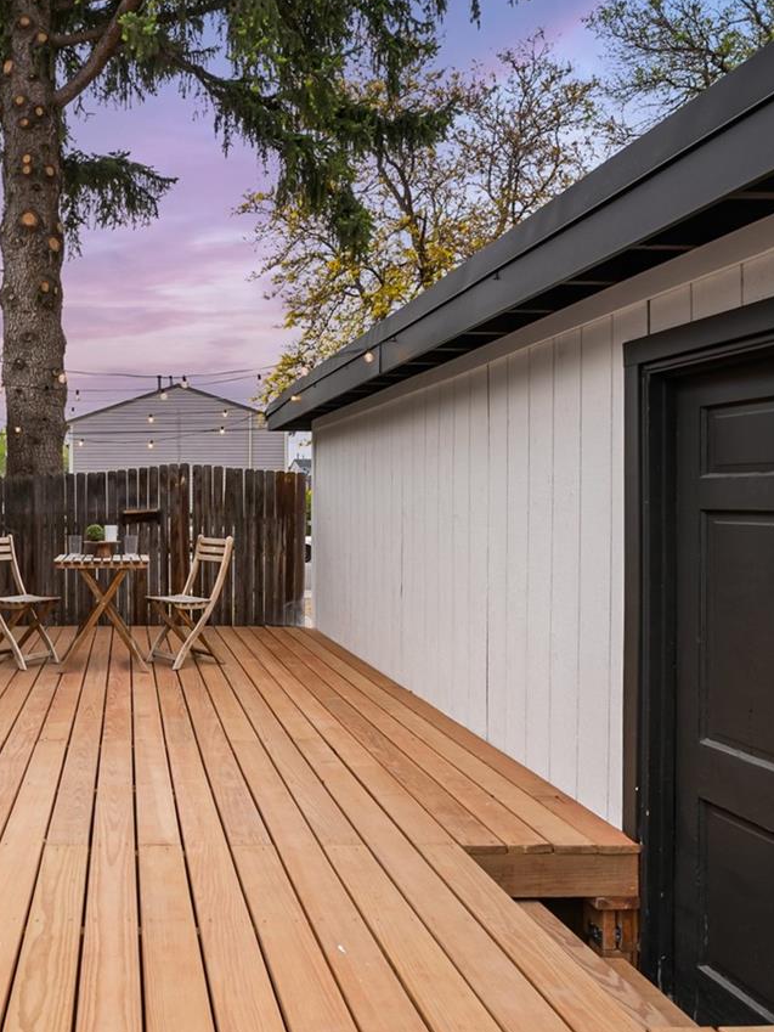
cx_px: 126
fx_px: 864
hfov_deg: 45.2
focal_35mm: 29
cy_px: 502
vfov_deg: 61.6
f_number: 8
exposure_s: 1/15
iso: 200
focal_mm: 16
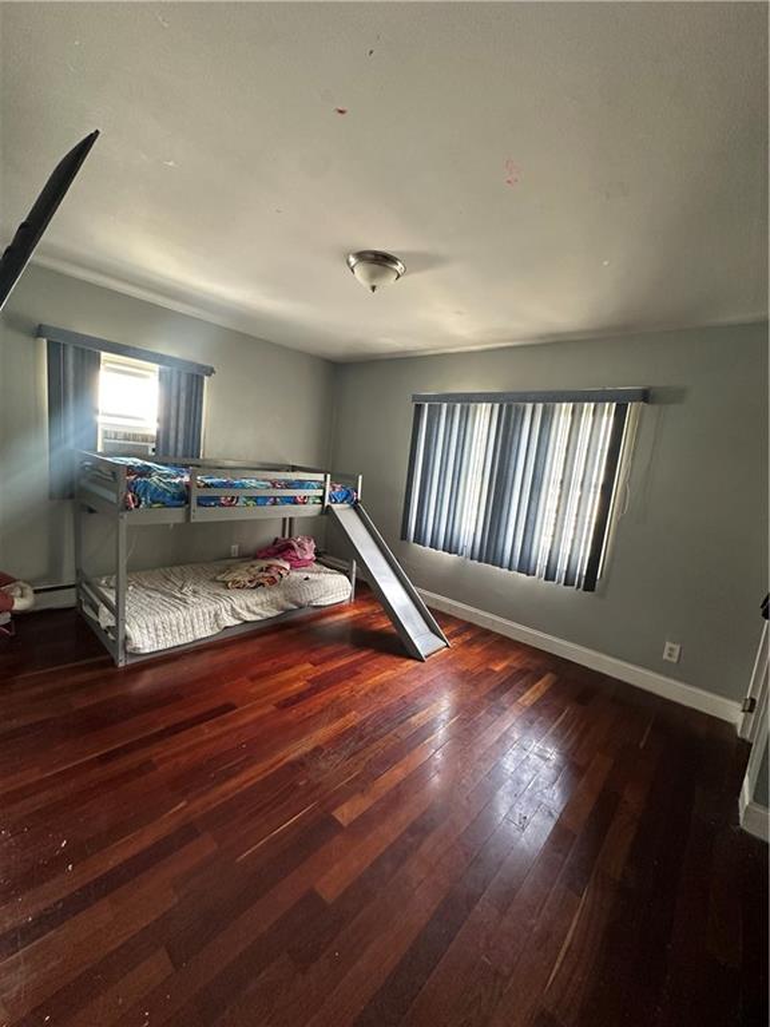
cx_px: 385
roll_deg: -6.5
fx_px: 415
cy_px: 514
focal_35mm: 14
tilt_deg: -6.8
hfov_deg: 85.7
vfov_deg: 102.1
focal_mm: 2.22
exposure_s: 1/77
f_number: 2.2
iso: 320
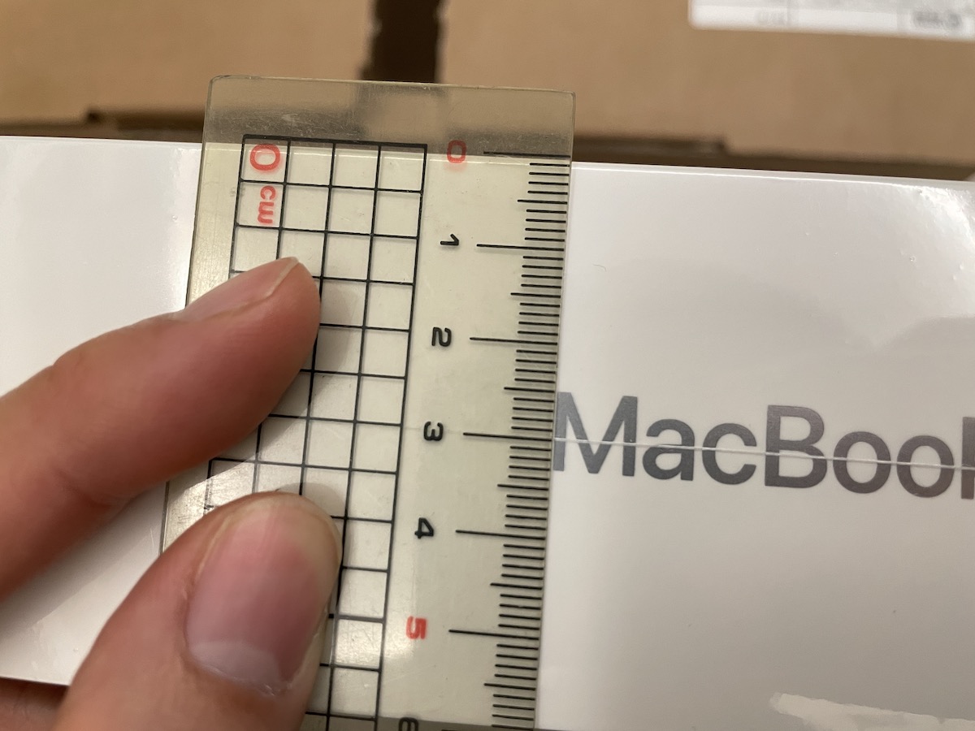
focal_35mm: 26
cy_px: 366
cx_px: 488
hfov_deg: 67.3
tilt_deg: -82.8
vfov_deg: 53.1
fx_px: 732
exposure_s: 1/60
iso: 250
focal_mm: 4.2
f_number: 1.6
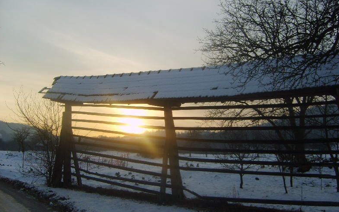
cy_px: 108
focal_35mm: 38
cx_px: 173
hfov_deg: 51.5
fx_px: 351
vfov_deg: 33.6
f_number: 2.8
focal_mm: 5.8
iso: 50
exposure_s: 1/500
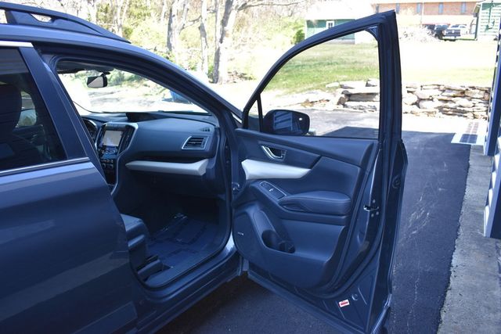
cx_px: 250
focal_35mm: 30
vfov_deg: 43.6
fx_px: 418
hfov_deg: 61.9
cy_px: 167
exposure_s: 1/250
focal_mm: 20
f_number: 3.5
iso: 450
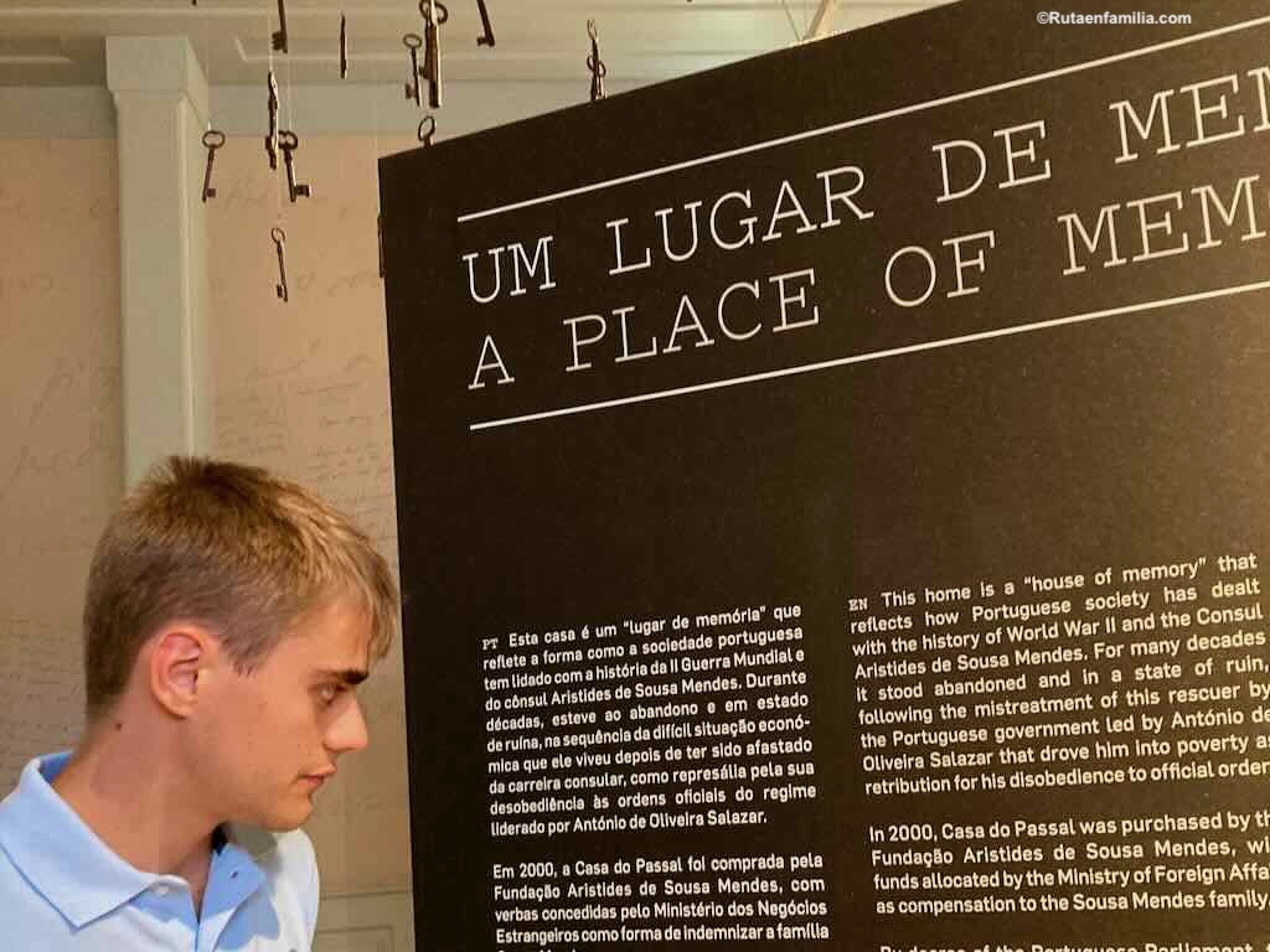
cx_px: 635
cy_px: 476
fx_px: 1027
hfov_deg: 63.4
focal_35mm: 28
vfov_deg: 49.7
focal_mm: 3.99
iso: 400
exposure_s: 1/38
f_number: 1.8
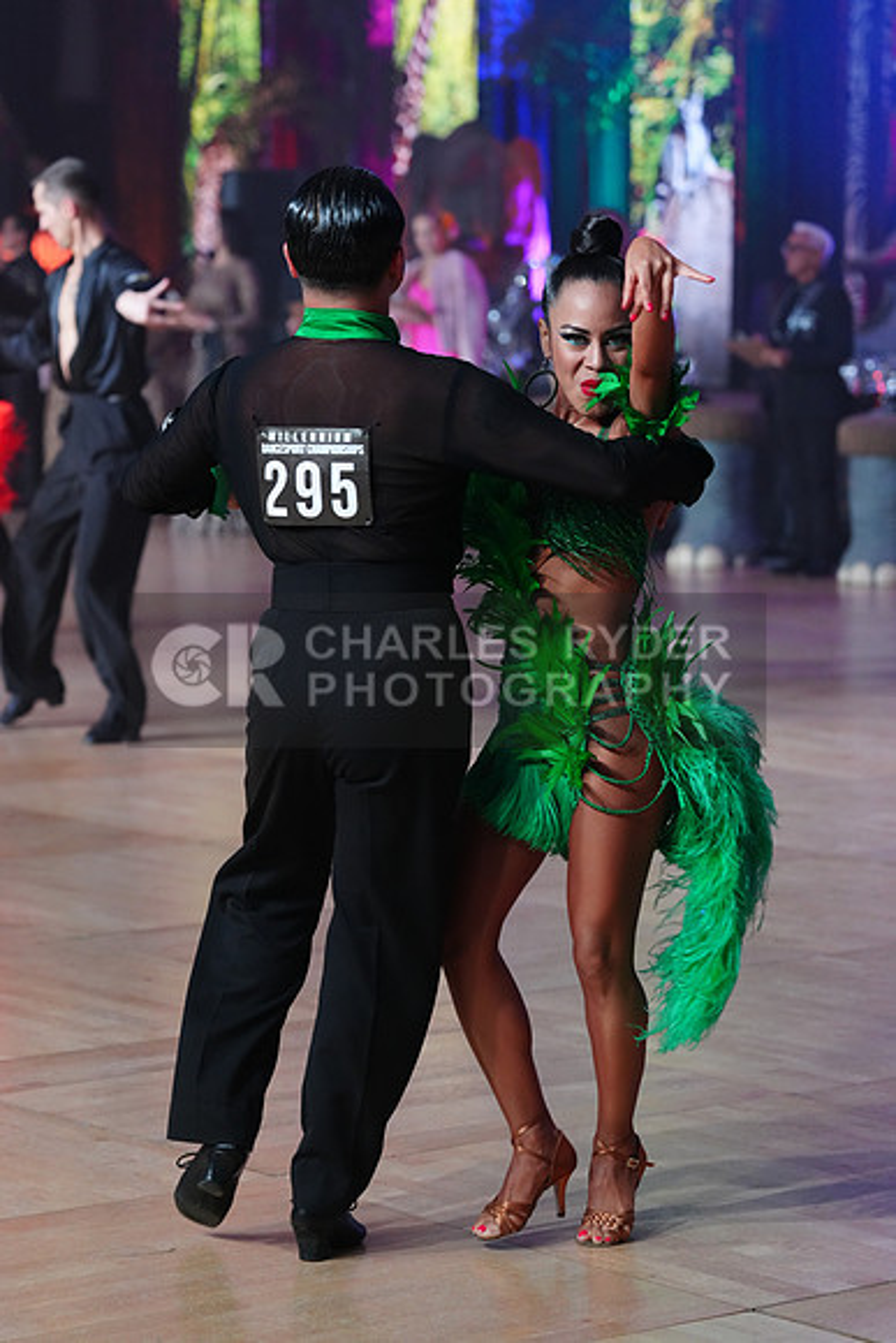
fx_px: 4253
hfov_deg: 12.0
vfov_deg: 17.9
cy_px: 672
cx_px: 448
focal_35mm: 114
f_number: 4
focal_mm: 114
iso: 3200
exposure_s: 1/250
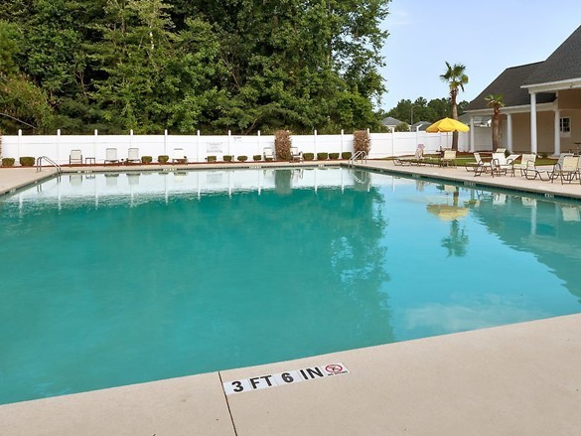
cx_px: 332
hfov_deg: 63.1
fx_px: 470
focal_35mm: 28
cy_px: 139
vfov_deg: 48.8
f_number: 8
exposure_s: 1/160
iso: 100
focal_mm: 8
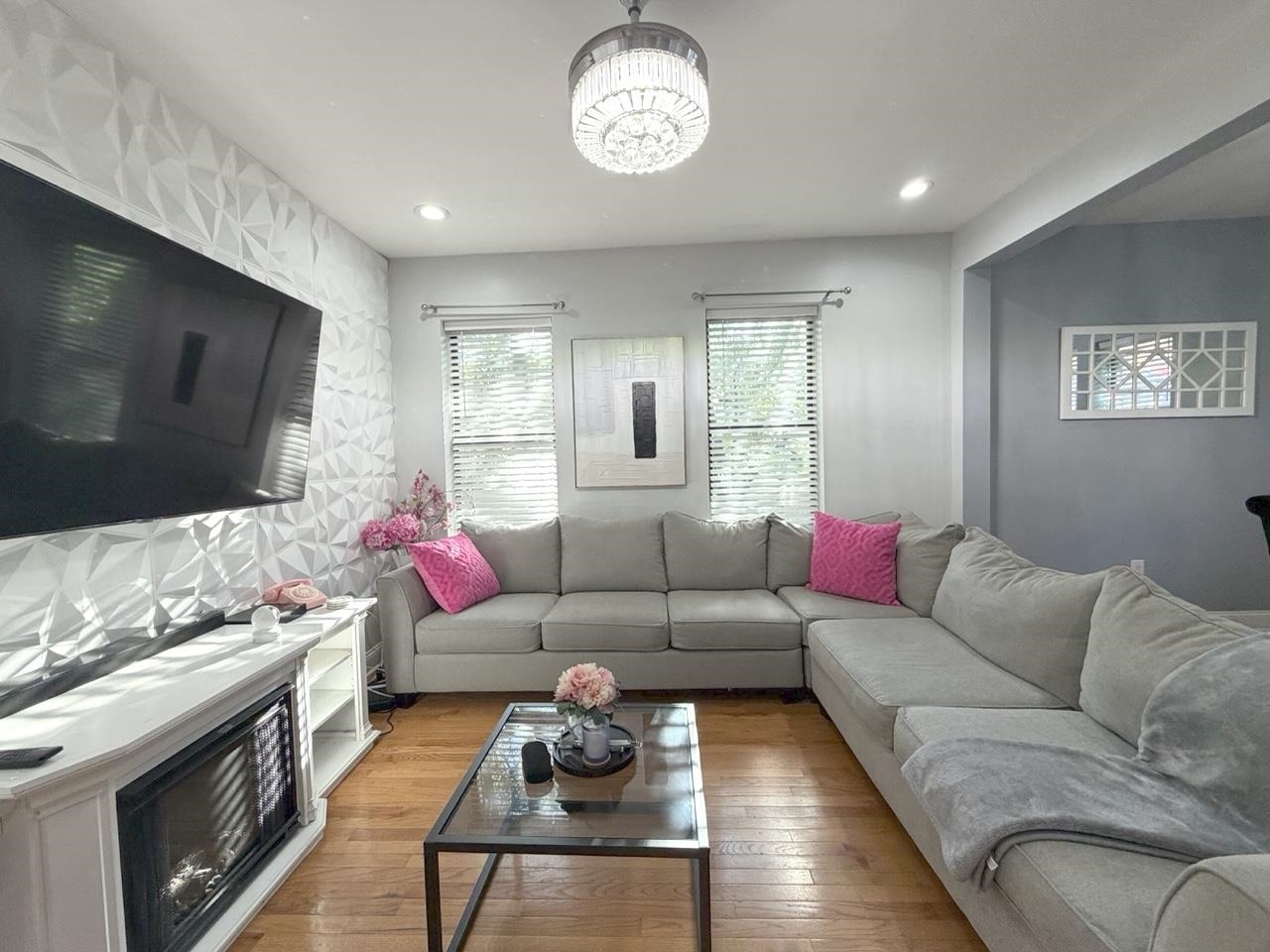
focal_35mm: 14
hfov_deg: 102.1
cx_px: 635
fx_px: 514
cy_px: 476
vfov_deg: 85.7
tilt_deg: -2.1
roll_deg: +2.2
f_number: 2.2
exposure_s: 1/121
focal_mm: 2.22
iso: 160
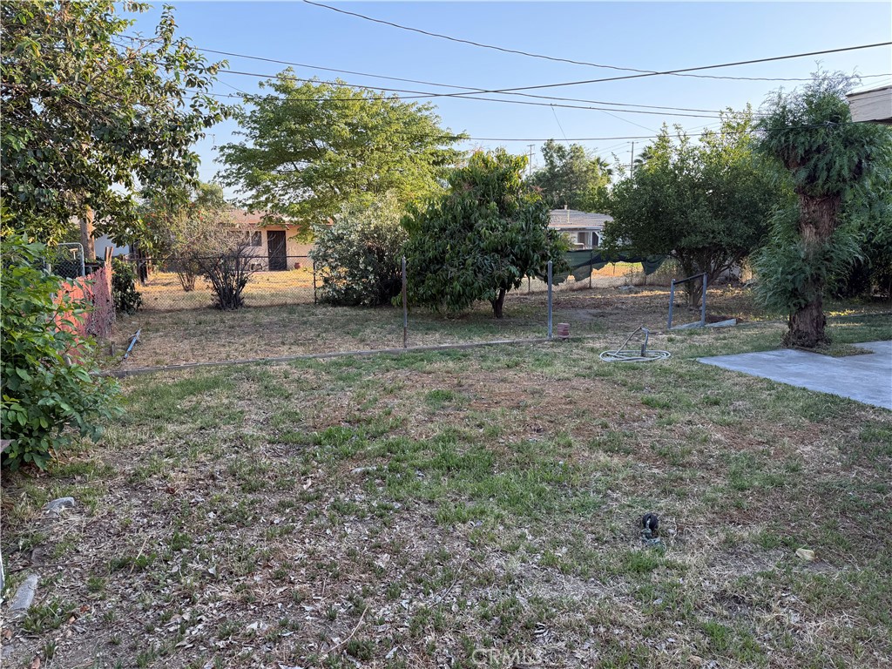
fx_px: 618
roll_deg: -0.1
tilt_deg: -9.7
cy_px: 334
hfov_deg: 71.6
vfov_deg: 56.8
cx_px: 446
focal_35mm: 24
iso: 100
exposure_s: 1/689
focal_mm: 6.76
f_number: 1.78
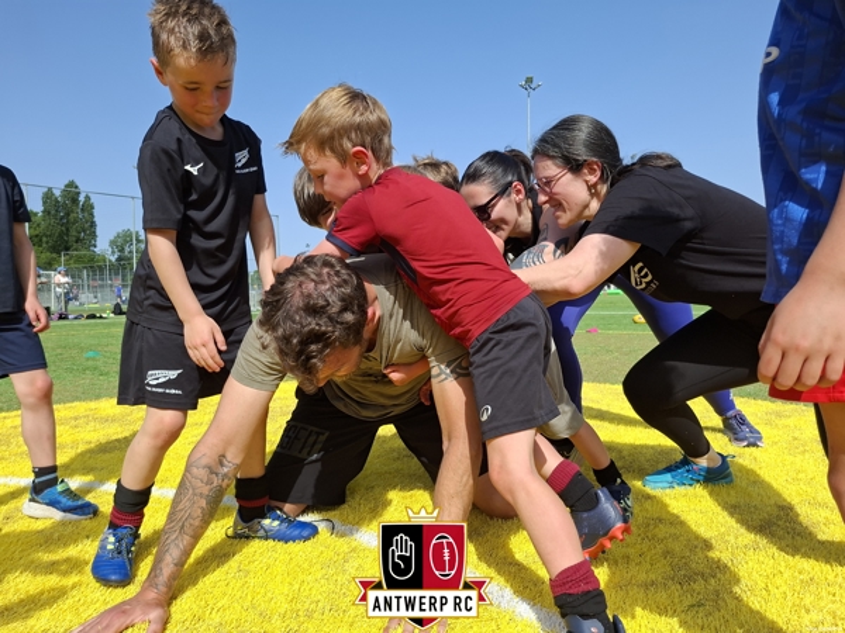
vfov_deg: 58.9
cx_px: 422
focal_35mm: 23
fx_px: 561
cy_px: 316
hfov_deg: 73.9
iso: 50
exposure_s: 1/1692
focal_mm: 5.54
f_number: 1.8
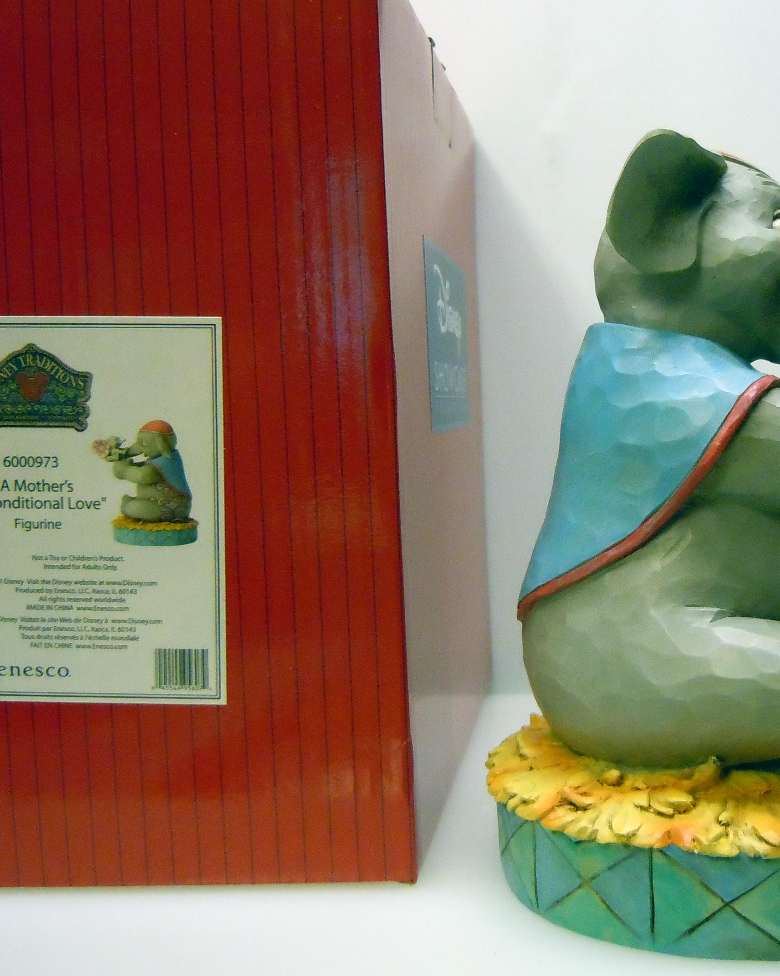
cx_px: 526
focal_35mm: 40
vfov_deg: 45.8
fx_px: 1154
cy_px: 482
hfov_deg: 36.9
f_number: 3.5
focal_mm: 5.4
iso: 800
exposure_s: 1/80
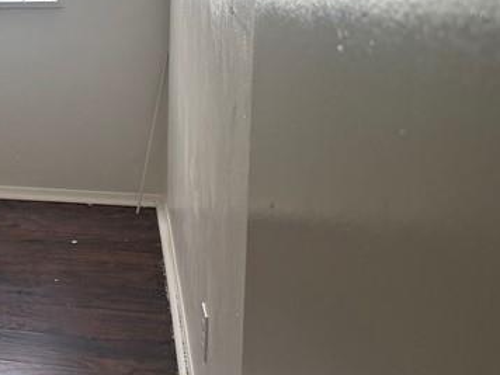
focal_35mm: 69
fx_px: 997
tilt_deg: -11.8
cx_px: -147
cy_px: 51
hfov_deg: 24.6
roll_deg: +2.0
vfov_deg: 20.9
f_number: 1.78
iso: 100
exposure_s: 1/708
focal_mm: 6.76
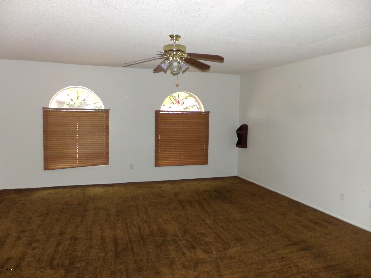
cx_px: 186
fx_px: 279
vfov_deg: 53.1
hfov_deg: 67.3
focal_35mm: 26
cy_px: 139
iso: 250
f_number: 3.2
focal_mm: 4.7
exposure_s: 1/60
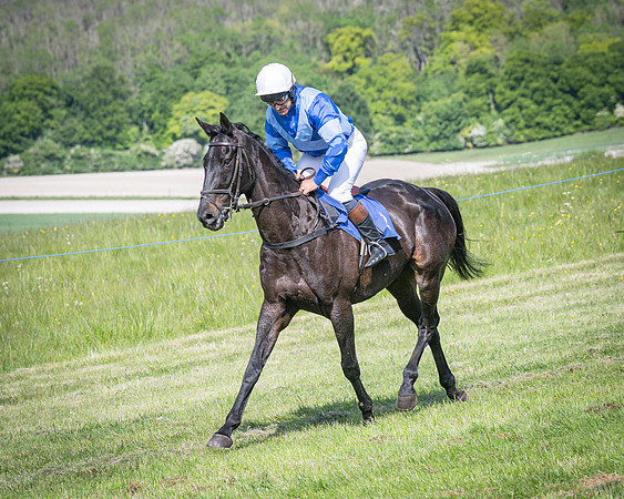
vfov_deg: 7.9
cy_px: 273
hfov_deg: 9.8
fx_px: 3627
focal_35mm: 196
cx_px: 244
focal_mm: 93
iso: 400
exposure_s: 1/3200
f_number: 4
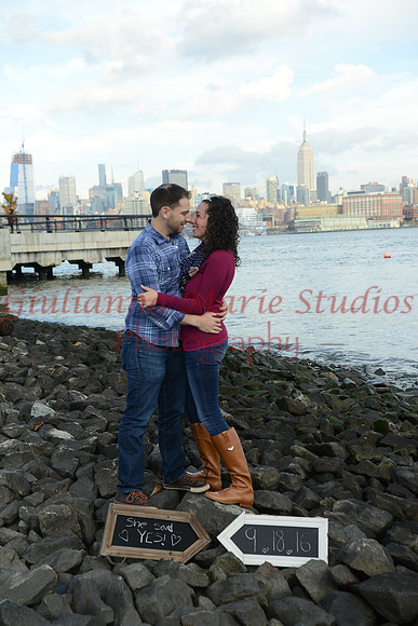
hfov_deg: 27.0
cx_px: 209
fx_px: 870
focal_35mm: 50
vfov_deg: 39.6
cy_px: 313
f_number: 8
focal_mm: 50
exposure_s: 1/250
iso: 400
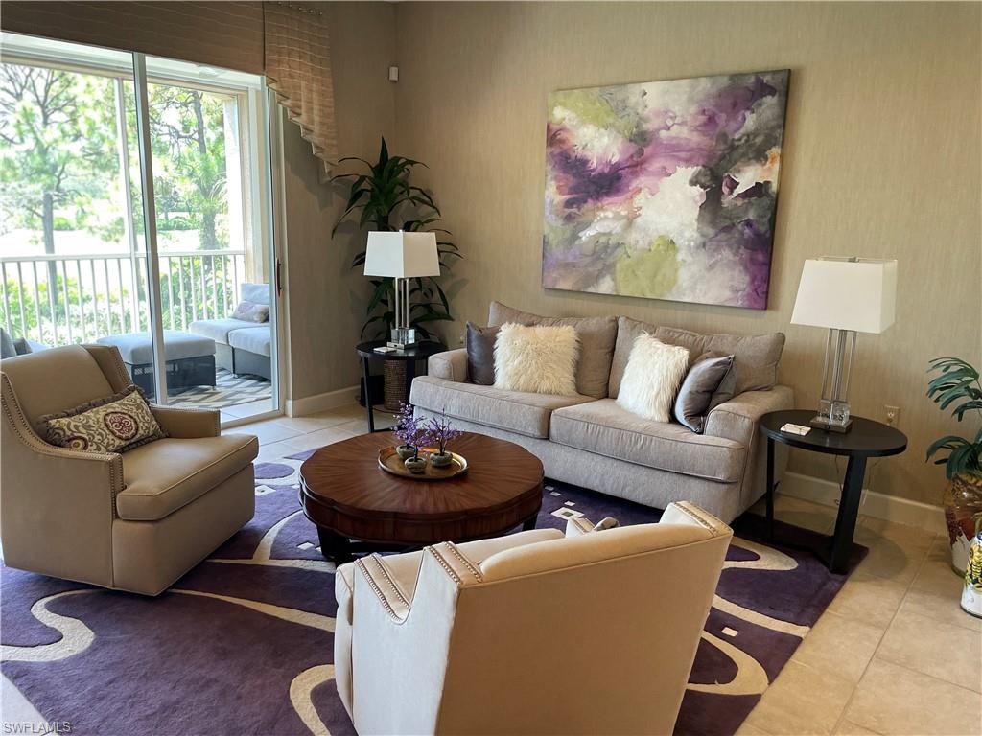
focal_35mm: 26
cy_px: 368
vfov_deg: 53.1
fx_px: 738
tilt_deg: -12.0
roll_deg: -2.2
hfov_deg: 67.3
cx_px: 491
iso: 125
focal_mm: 4.2
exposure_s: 1/60
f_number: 1.6
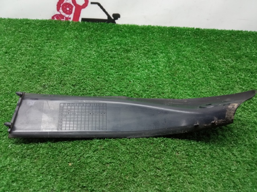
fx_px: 200
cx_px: 128
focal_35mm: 27
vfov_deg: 51.3
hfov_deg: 65.4
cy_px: 96
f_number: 2.2
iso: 411
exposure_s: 1/33.3
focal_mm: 3.79
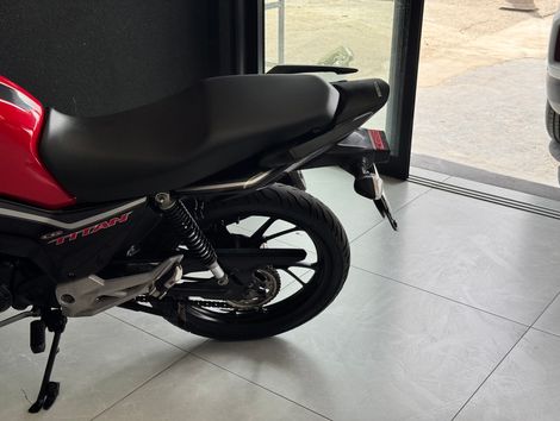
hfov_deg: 39.6
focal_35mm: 48
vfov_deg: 30.3
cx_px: 280
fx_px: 778
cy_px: 210
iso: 64
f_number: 1.78
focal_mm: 6.76
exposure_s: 1/1043
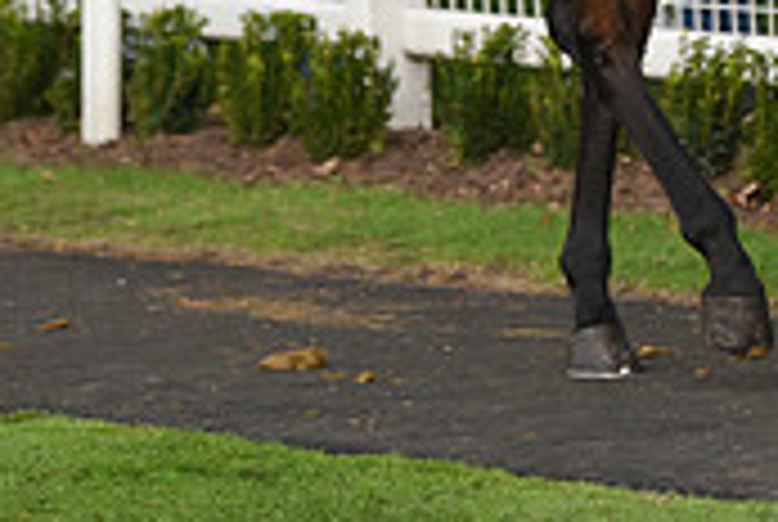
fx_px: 10499
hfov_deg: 4.2
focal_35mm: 485
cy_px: -308
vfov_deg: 2.8
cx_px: 1156
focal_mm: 145
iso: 640
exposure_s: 1/1600
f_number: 5.6
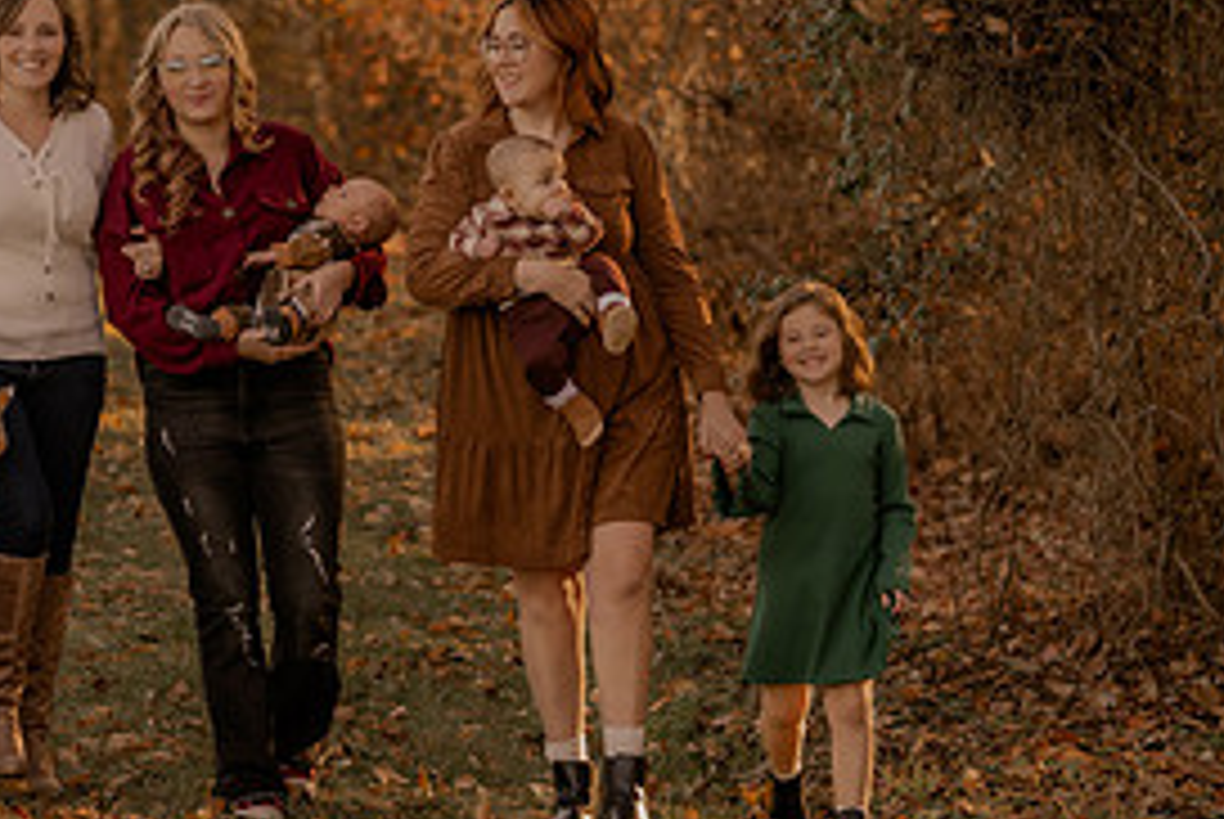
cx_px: 320
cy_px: 205
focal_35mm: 181
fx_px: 6160
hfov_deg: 11.3
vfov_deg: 7.6
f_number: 2.8
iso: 200
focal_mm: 85
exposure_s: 1/320
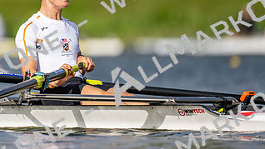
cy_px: 28
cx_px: 40
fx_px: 8047
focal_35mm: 1145
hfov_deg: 1.9
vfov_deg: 1.1
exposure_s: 1/2500
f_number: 4
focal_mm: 600
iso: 200
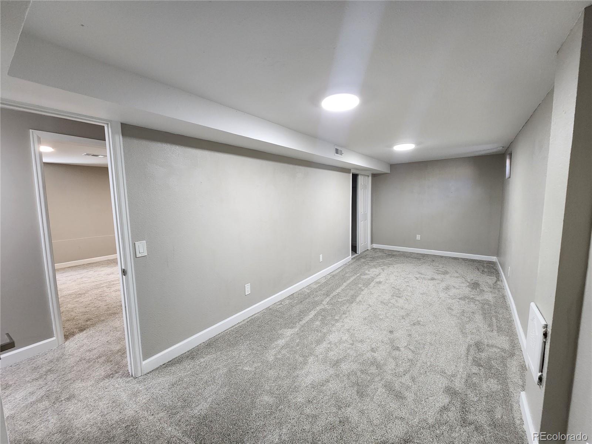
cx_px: 296
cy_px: 222
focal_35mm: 13
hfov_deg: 106.2
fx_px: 222
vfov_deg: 89.9
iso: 320
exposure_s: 1/40
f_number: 2.2
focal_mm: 2.2
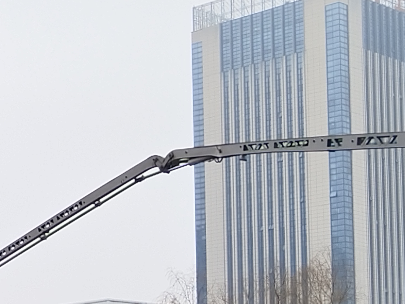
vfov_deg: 12.6
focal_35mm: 114
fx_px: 1334
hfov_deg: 16.4
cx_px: -108
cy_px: 382
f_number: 1.9
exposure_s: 1/220
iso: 100
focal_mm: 4.95
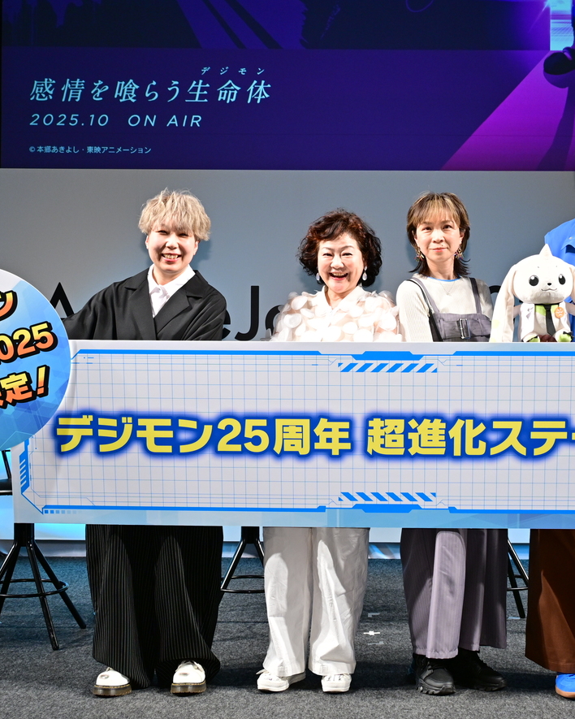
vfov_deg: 33.0
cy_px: 356
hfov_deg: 26.6
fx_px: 1213
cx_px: 364
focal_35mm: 57
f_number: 4.2
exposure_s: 1/200
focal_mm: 27
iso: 400
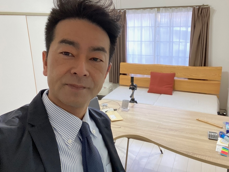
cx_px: 118
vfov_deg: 44.1
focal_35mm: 32
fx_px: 212
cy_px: 78
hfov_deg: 56.8
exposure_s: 1/33
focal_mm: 2.71
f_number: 2.2
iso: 320
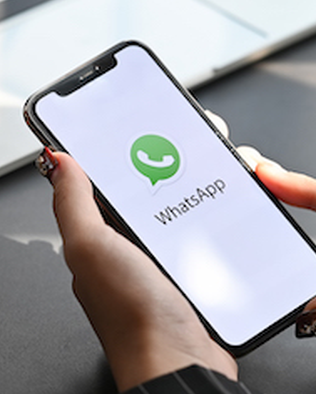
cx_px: 27
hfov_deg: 5.3
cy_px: 232
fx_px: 3411
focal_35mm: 292
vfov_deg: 6.6
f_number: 4
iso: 500
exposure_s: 1/320
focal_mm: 105
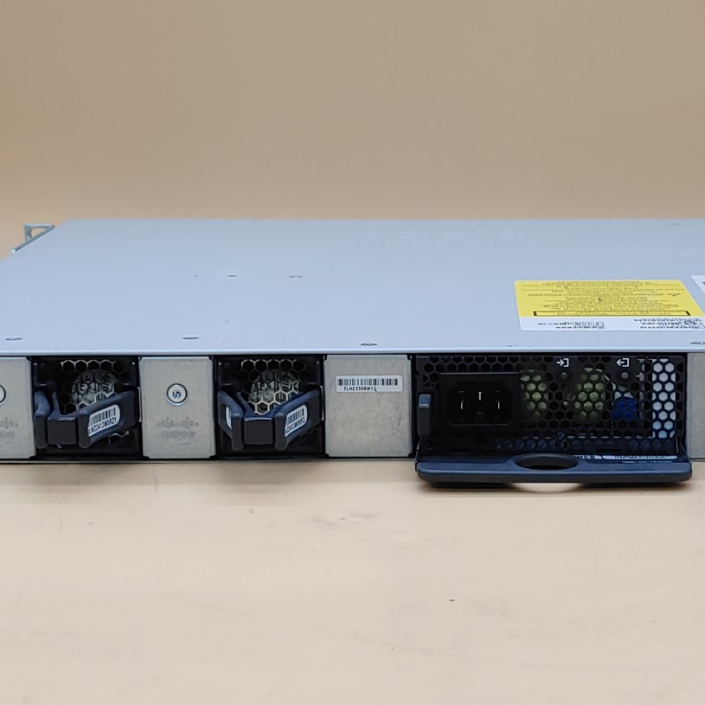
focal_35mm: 64
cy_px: 296
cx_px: 429
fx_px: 1475
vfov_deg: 26.9
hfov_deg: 26.8
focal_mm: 4.36
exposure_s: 1/120
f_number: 1.8
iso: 50
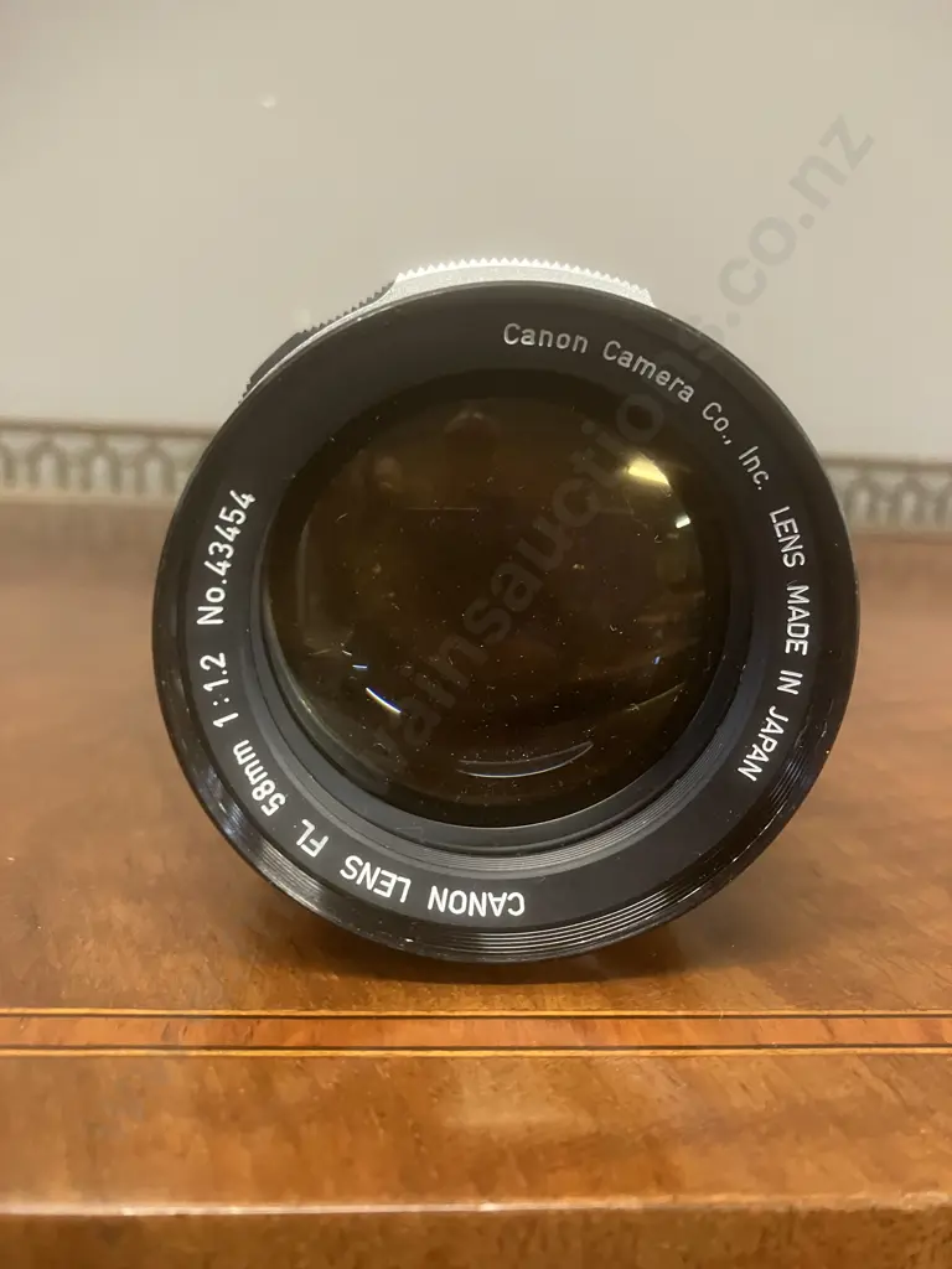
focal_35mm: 28
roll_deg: -3.1
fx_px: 1027
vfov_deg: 63.4
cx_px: 476
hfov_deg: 49.7
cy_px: 634
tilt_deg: -14.3
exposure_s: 1/25
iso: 320
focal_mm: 3.99
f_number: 1.8
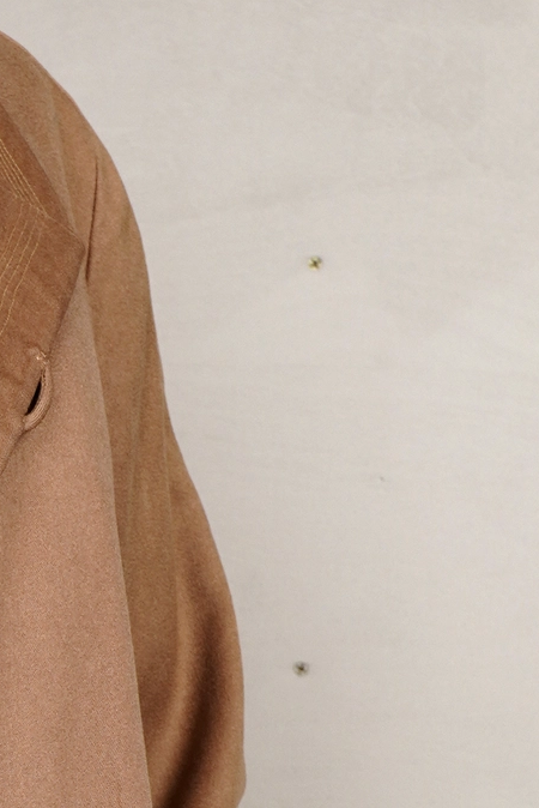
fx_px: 4599
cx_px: -368
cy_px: 1307
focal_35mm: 205
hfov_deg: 6.6
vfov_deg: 9.7
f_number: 7.1
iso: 200
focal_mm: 32
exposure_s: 1/15
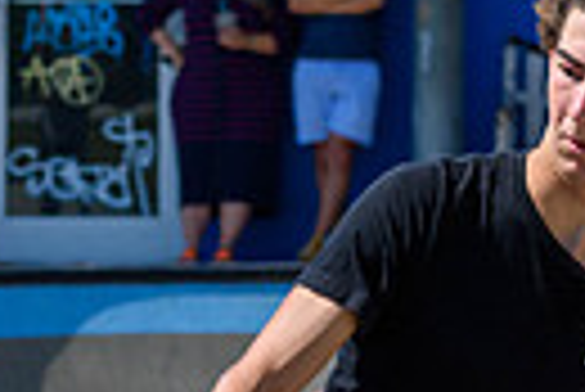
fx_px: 9793
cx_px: 338
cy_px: 701
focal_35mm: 602
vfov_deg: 2.3
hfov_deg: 3.4
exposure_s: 1/1000
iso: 200
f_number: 8
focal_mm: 90
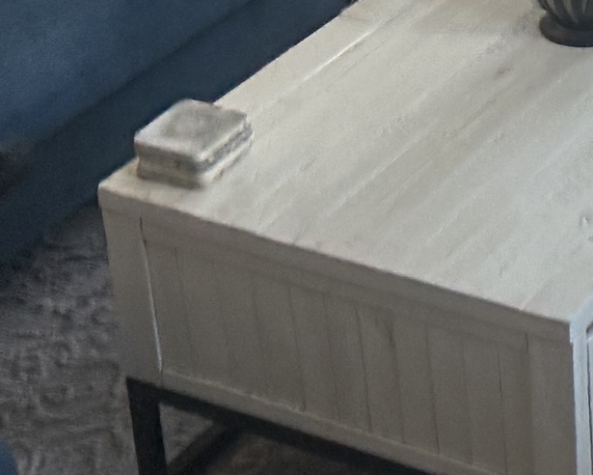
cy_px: -281
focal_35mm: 117
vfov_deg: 12.4
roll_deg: -2.2
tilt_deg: -23.3
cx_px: 1059
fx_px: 2053
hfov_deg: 14.5
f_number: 1.78
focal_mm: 6.76
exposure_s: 1/77
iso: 200
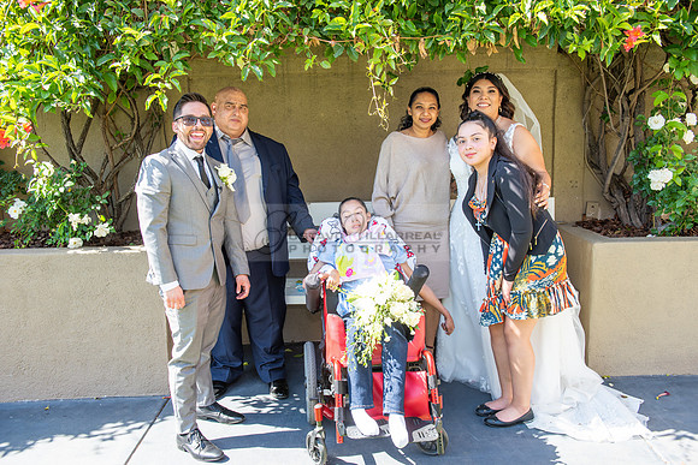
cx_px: 349
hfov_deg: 60.3
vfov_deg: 42.3
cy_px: 232
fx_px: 601
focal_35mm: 31
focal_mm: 31
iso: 100
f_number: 5
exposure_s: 1/125
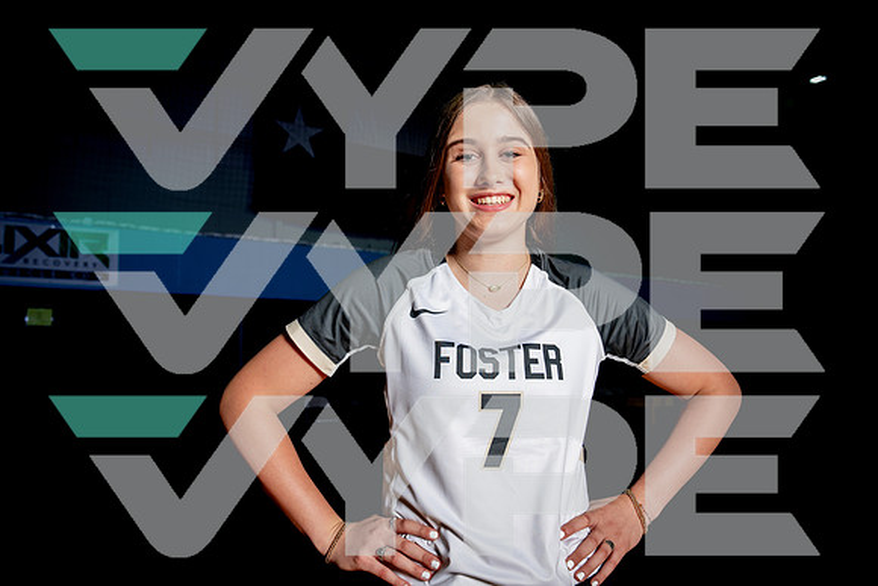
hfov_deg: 62.3
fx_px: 726
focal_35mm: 30
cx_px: 439
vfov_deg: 44.0
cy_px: 293
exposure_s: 1/200
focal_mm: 29
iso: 250
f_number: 4.5
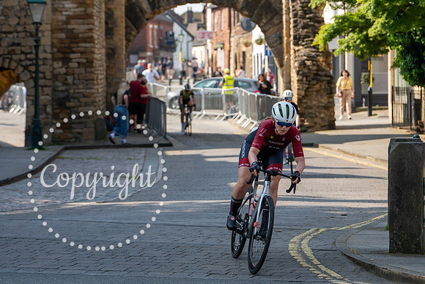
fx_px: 2105
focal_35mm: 178
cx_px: 301
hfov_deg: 11.5
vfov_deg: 7.7
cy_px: 129
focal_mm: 126
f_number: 5
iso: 200
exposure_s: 1/640
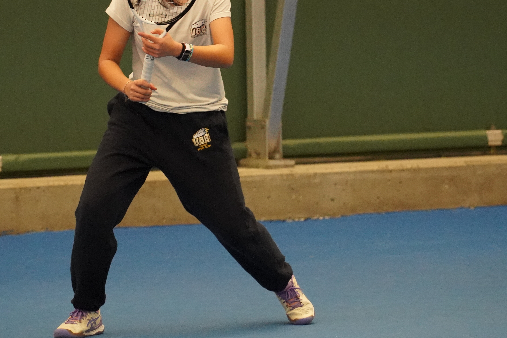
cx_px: 223
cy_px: 93
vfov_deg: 5.1
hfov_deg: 7.6
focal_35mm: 271
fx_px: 3817
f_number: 5.6
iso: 12800
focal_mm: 160
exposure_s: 1/800
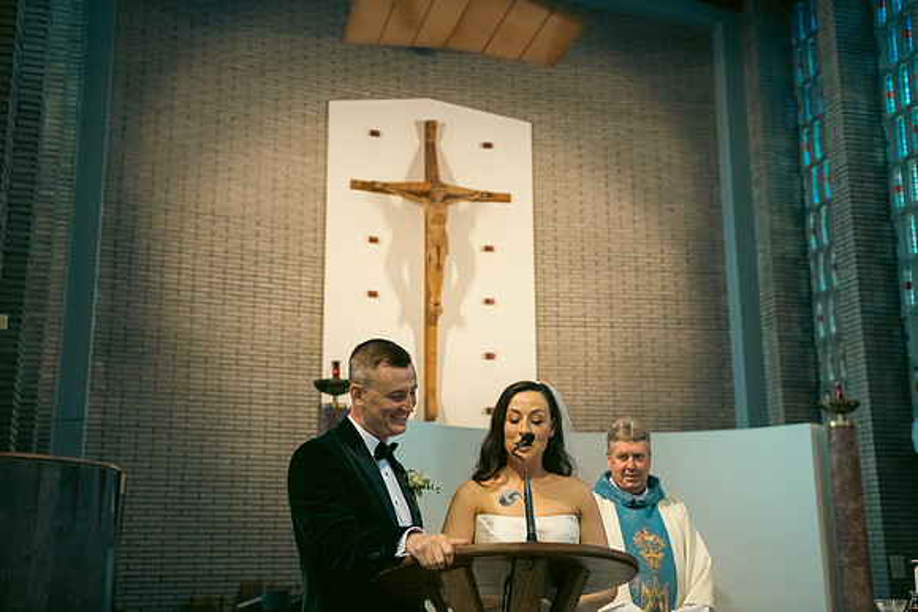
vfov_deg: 30.5
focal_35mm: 44
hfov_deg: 44.5
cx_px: 459
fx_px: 1122
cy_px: 306
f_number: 3.5
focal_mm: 44
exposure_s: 1/160
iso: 1000
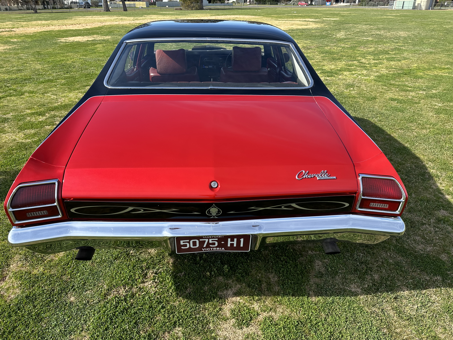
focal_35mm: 24
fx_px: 314
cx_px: 226
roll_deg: +0.4
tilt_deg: -27.8
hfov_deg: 71.6
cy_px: 170
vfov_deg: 56.8
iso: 80
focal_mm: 6.86
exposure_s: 1/1562
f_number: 1.78
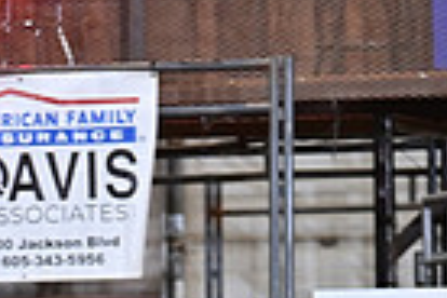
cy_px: 581
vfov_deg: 1.6
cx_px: -62
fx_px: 10454
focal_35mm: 842
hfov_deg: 2.4
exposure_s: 1/250
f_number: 3.5
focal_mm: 200
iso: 1600
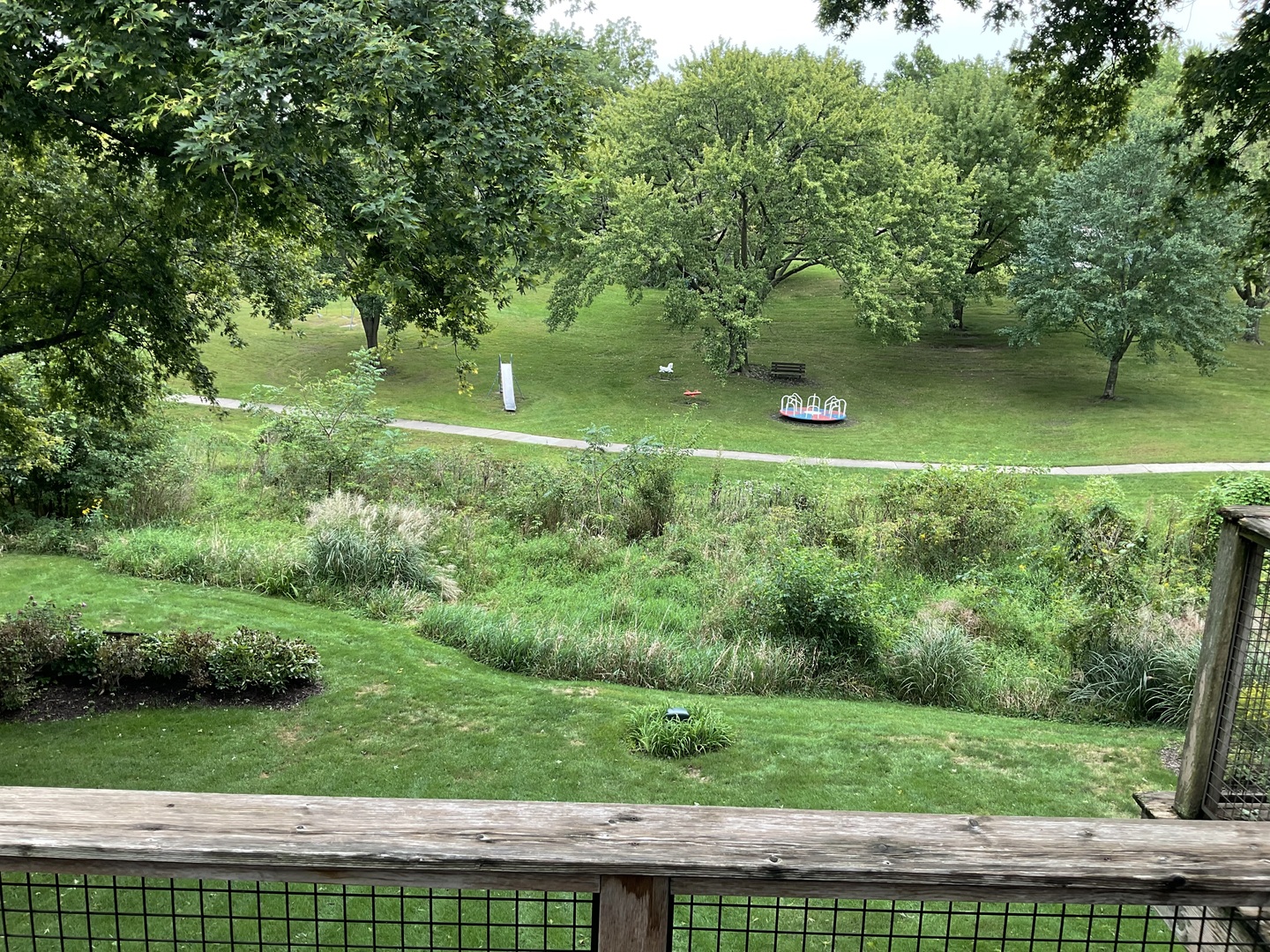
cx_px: 635
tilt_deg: -13.9
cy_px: 476
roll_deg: -2.2
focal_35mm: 29
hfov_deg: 61.7
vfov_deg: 48.2
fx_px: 1064
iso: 16
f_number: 1.8
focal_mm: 3
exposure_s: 1/141
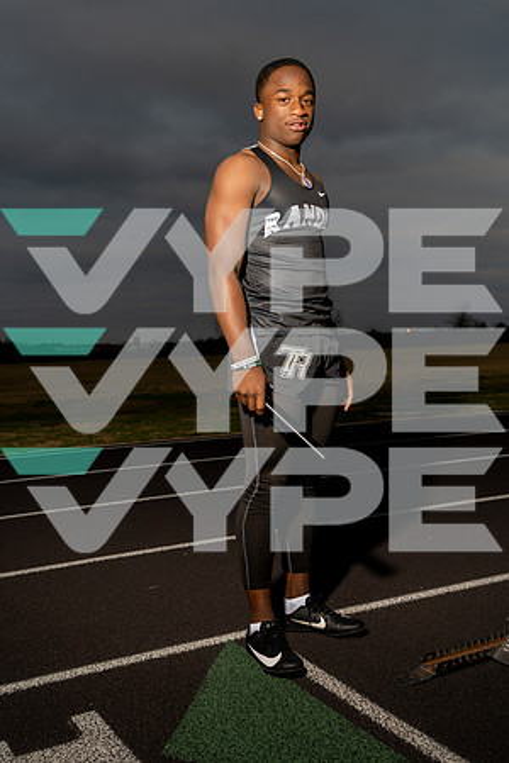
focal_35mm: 38
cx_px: 254
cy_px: 382
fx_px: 806
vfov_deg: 50.7
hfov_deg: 35.1
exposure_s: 1/200
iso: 400
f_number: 5.6
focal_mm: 38
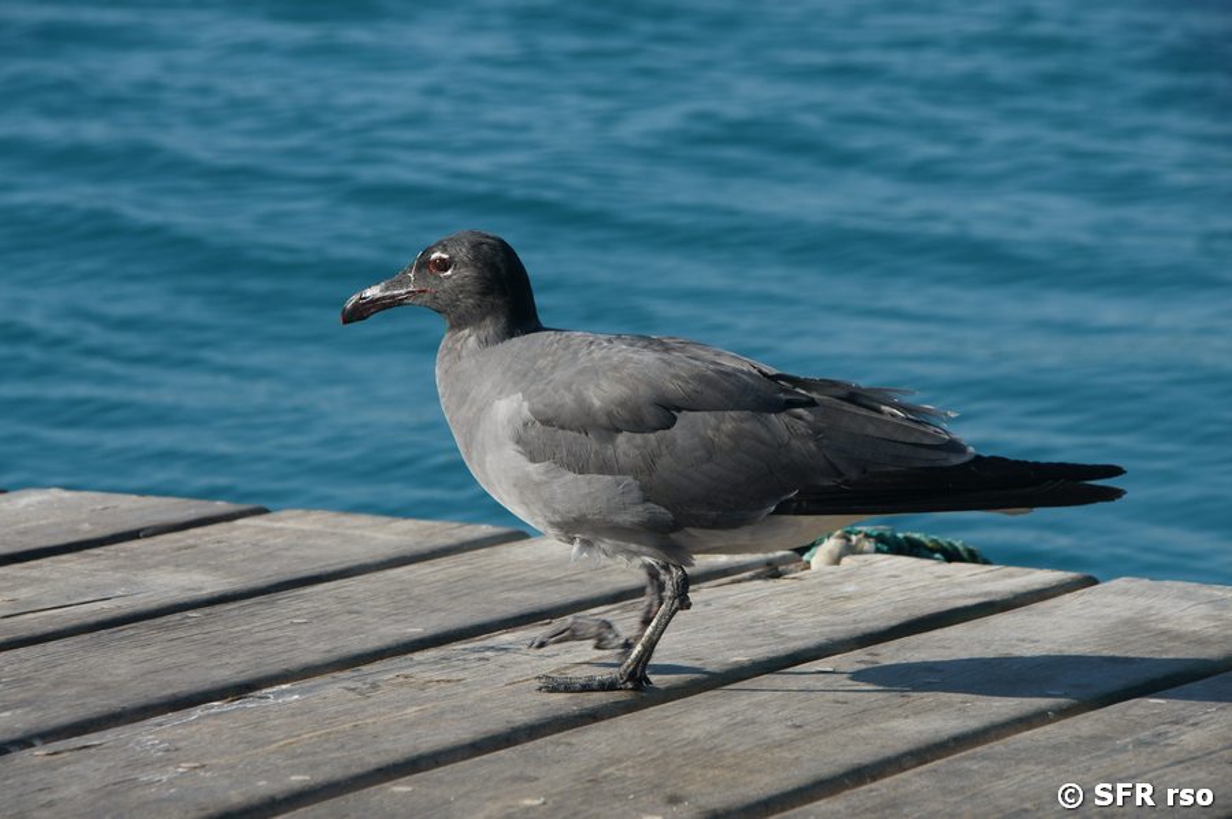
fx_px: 6922
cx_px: 616
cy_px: 410
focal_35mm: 202
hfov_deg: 10.2
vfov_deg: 6.8
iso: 200
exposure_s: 1/320
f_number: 10
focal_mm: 135
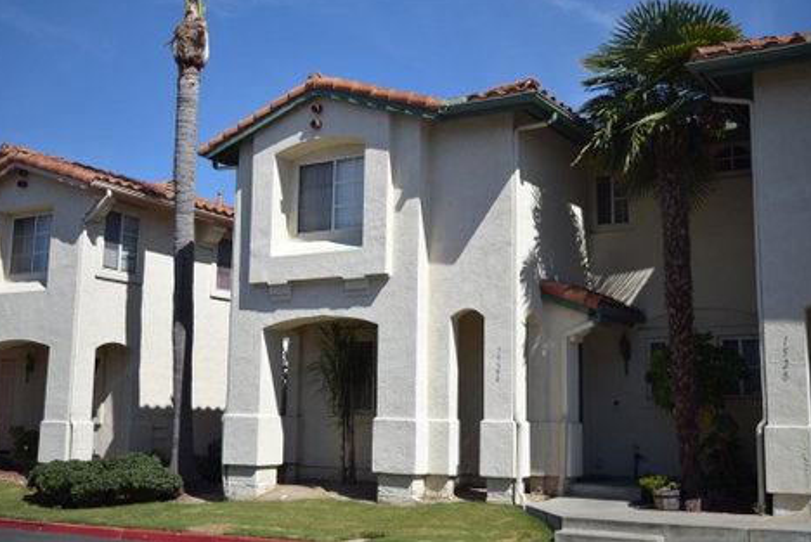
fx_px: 1004
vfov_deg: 30.2
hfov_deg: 44.0
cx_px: 403
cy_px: 267
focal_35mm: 45
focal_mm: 29
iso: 200
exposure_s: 1/2500
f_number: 4.2
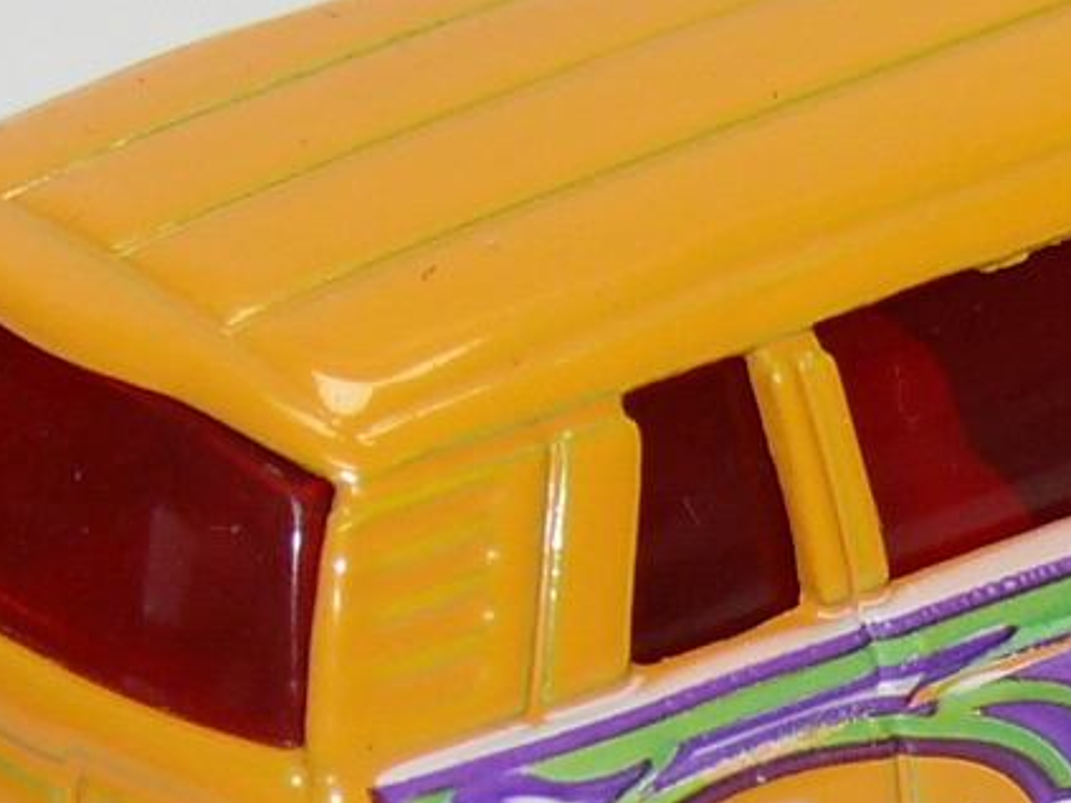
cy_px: 403
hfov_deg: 5.1
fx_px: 12063
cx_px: 1041
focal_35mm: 390
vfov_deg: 3.8
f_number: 4
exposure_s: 1/30
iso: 100
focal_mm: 13.6
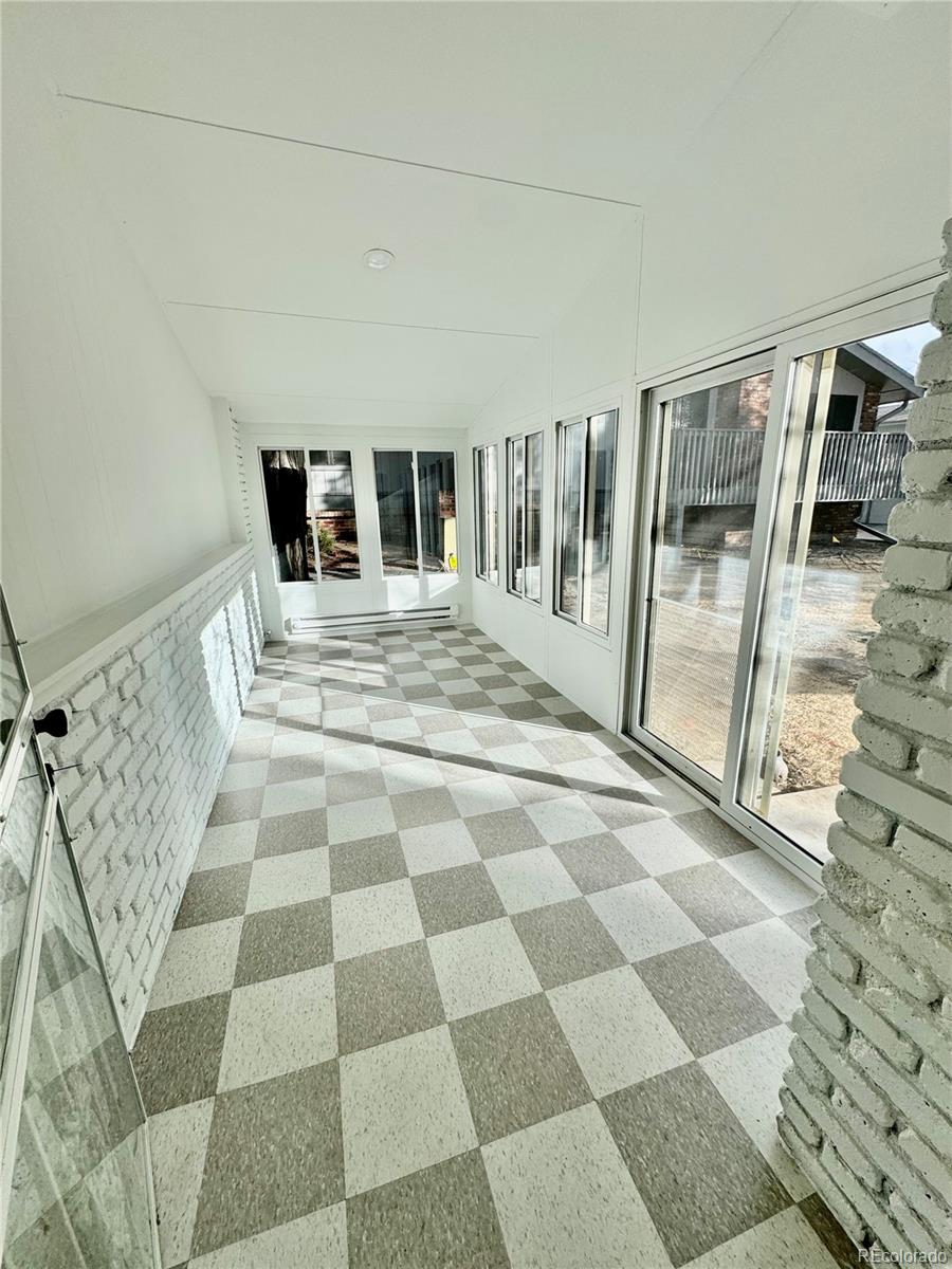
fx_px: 513
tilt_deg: -15.8
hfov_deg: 85.7
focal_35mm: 14
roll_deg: +2.2
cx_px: 476
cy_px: 634
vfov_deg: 102.1
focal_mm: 2.22
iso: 40
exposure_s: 1/749
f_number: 2.2
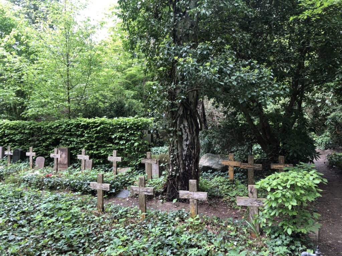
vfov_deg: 49.7
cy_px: 128
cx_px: 171
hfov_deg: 63.4
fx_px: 277
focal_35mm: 28
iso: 50
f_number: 1.8
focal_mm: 3.99
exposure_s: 1/120
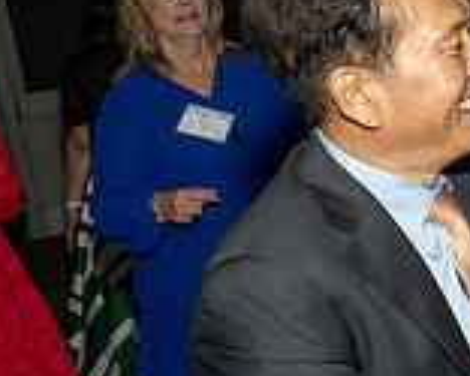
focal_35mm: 122
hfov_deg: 12.5
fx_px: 1698
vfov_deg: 12.6
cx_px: 1113
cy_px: 284
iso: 1000
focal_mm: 17
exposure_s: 1/250
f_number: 8
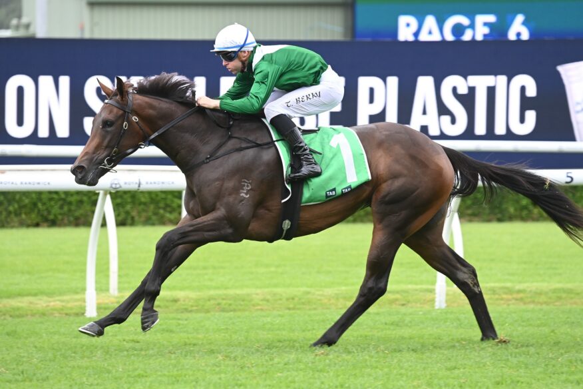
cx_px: 292
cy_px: 194
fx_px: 4048
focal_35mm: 250
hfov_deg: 8.2
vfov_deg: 5.5
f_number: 5.6
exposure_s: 1/1250
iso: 2500
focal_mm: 250
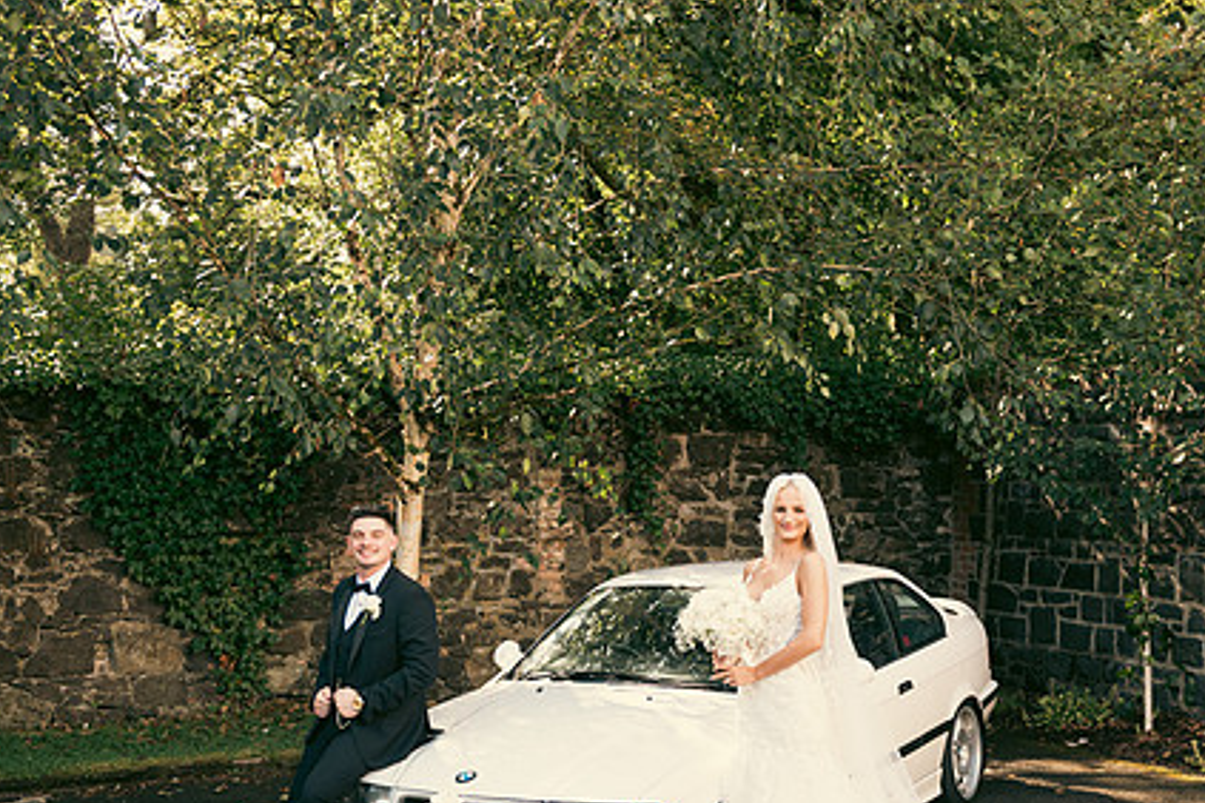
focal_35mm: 48
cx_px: 712
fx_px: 1607
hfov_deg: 41.0
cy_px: 505
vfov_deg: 28.0
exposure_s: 1/200
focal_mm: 35
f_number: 3.5
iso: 160
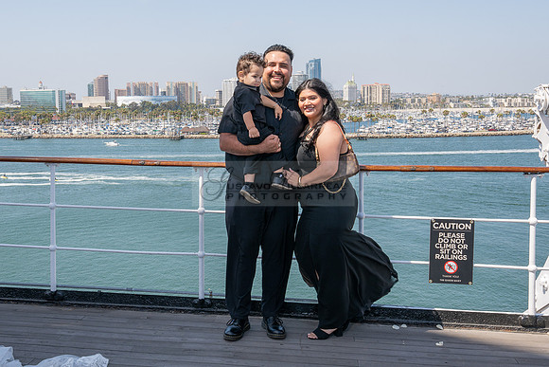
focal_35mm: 42
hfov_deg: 46.3
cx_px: 231
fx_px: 639
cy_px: 156
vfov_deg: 31.9
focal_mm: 31.5
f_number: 11
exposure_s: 1/200
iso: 200
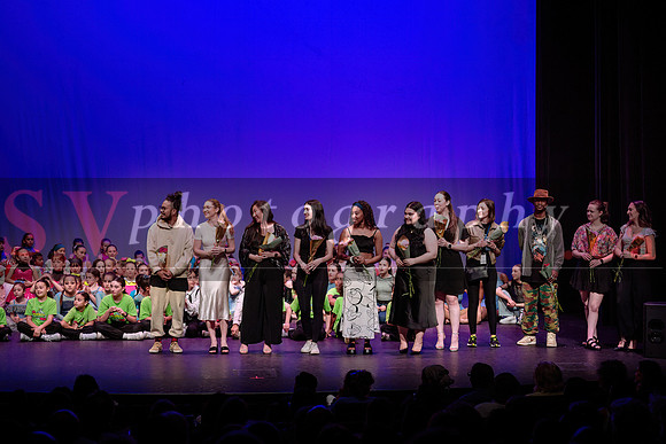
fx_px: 1410
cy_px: 242
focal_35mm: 76
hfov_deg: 26.6
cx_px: 362
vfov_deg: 17.9
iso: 1000
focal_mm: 70
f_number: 4
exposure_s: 1/320
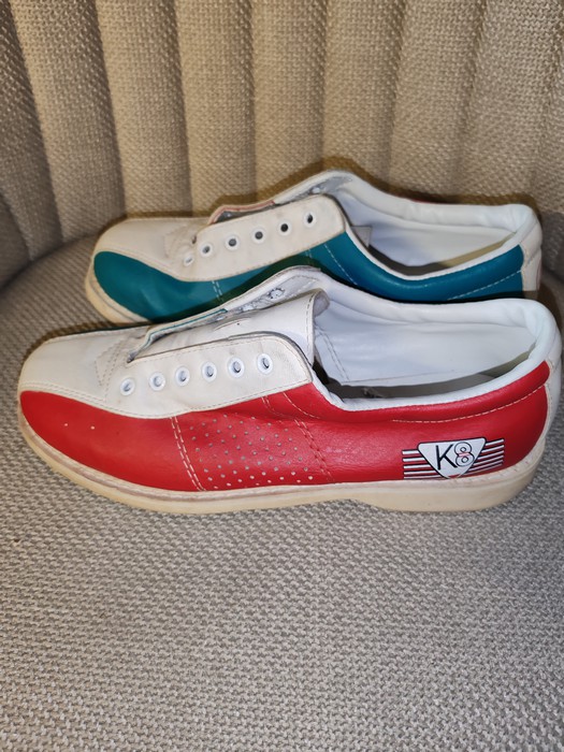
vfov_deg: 65.3
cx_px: 282
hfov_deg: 51.4
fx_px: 587
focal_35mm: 27
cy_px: 376
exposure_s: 1/100
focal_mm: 6.12
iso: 2000
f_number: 1.9
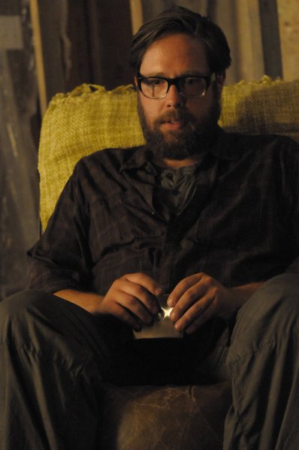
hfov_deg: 13.0
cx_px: 150
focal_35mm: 105
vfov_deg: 19.5
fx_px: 1313
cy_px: 225
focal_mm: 70
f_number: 4
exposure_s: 1/60
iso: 3200
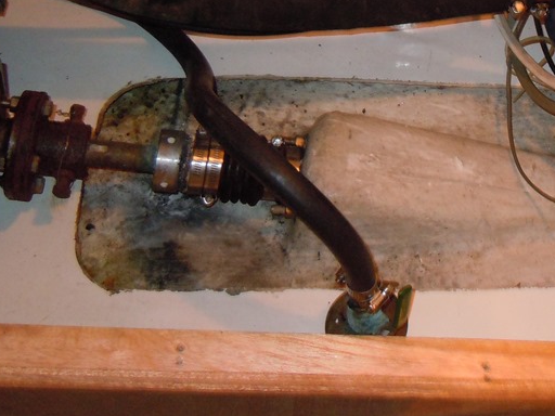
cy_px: 46
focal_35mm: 60
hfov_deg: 31.0
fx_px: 962
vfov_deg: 23.8
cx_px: 474
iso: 400
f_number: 3.5
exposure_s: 1/4
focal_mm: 5.4
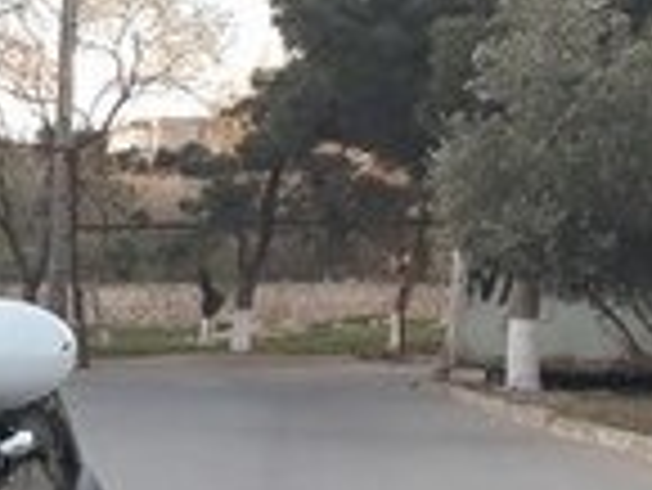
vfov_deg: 11.7
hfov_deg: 13.2
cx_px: -764
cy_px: 677
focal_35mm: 123
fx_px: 2319
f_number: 1.9
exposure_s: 1/100
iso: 40
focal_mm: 3.6
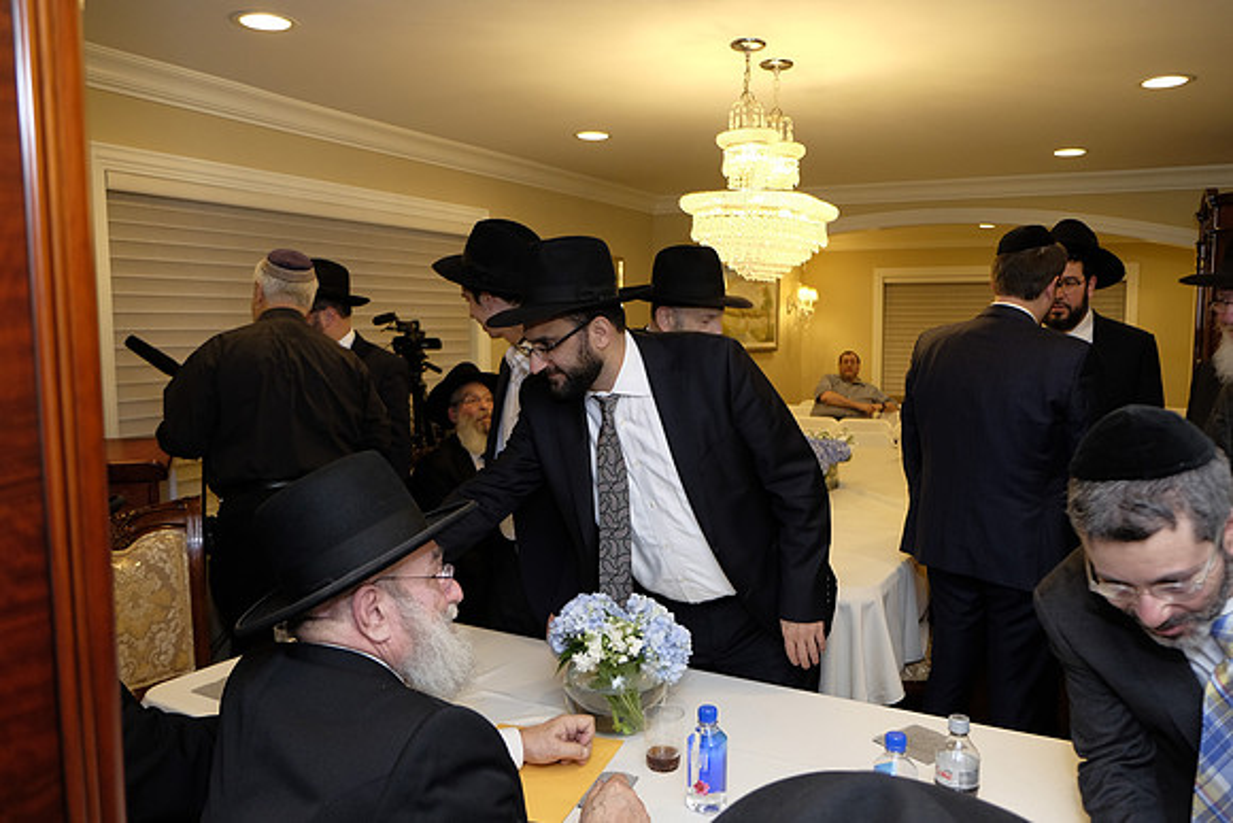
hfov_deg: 67.4
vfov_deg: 48.0
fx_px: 925
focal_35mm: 27
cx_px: 616
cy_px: 412
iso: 800
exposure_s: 1/180
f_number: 2.8
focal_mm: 18
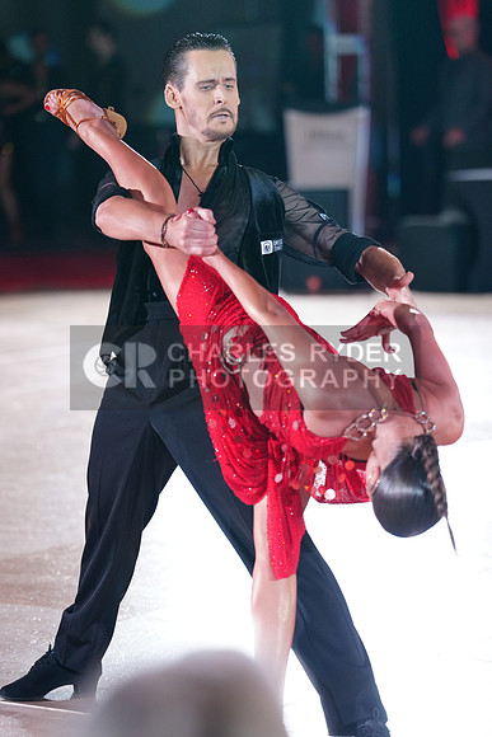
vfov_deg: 14.5
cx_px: 246
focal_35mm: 141
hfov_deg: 9.7
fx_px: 2889
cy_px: 368
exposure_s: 1/320
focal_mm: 141
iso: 2500
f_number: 2.8
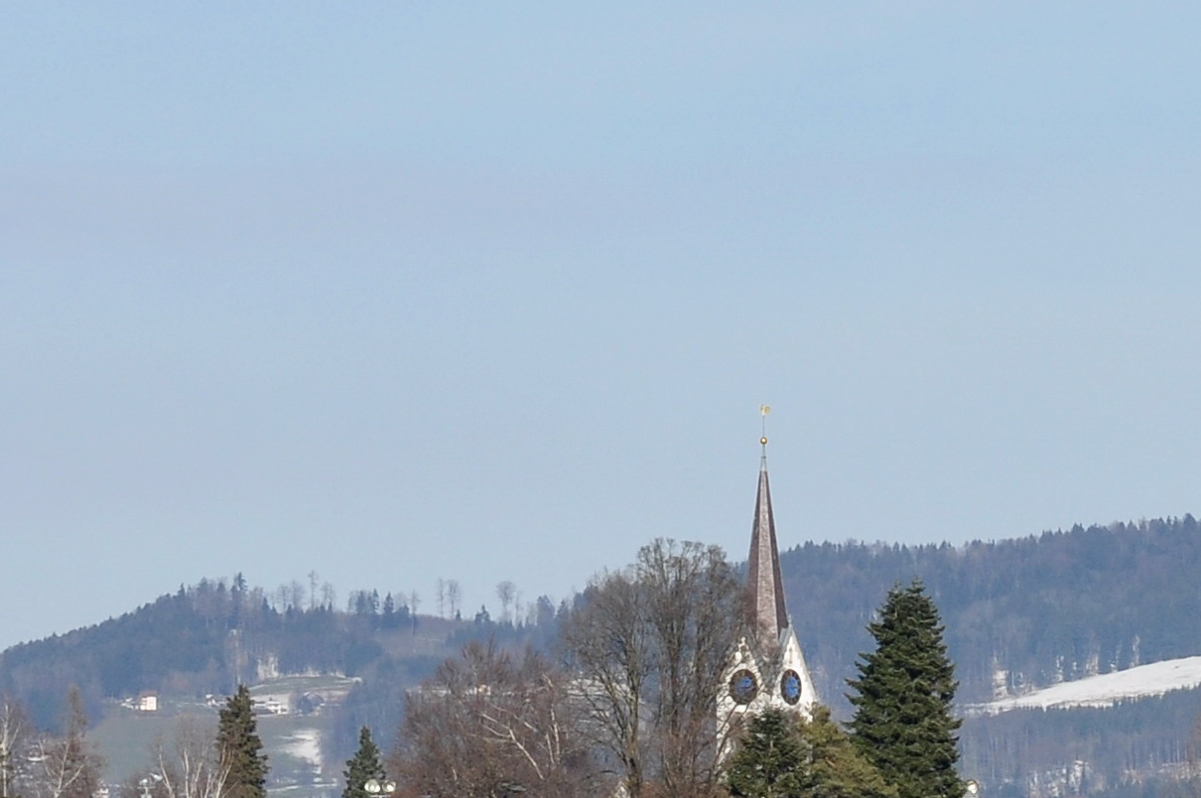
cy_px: 987
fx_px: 12397
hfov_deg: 5.5
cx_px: 1839
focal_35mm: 372
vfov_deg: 3.7
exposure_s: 1/320
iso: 200
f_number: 11
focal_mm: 70
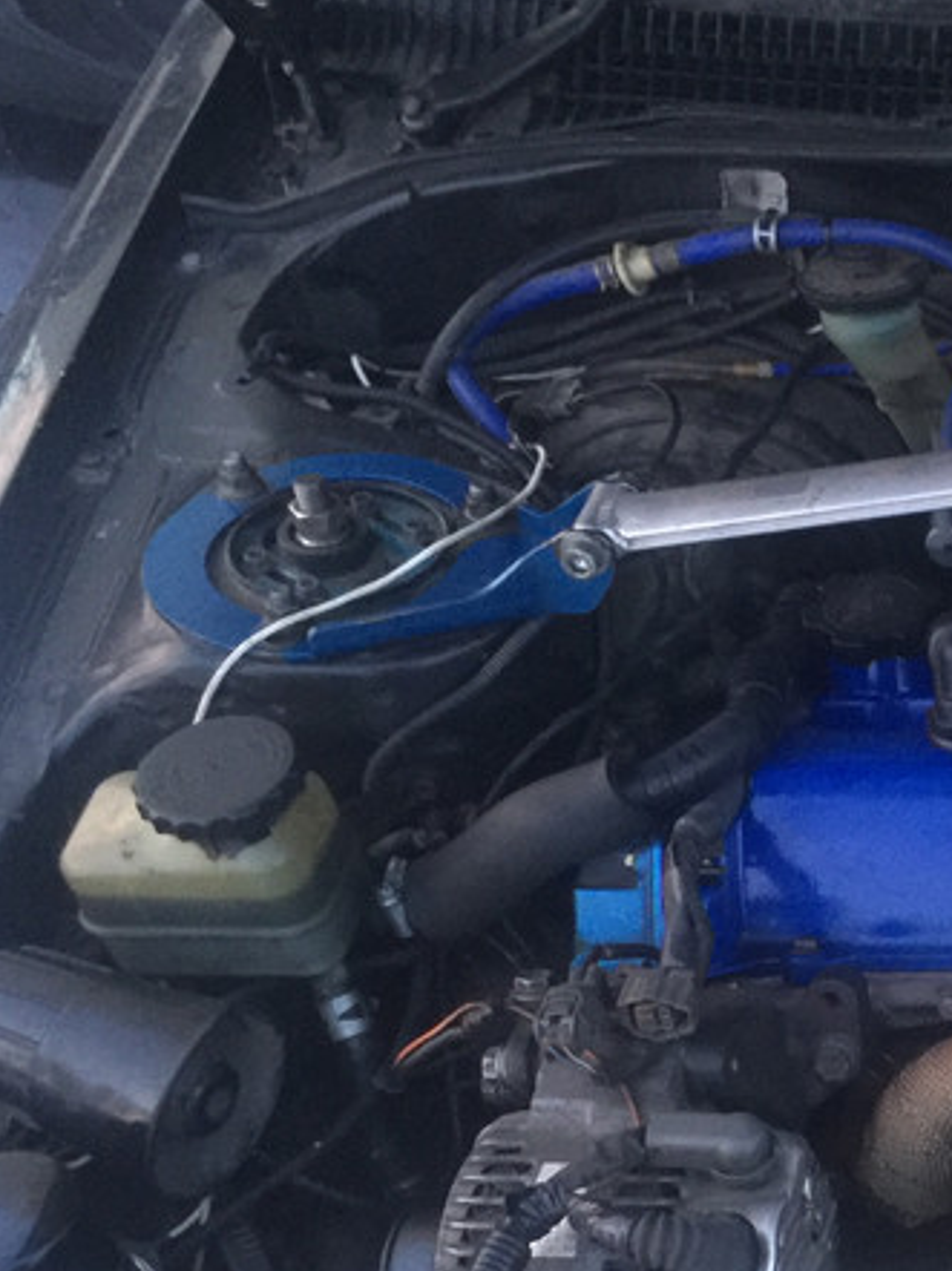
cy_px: 1070
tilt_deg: -47.2
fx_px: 2569
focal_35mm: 70
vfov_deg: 27.1
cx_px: 1416
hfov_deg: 18.6
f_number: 2.2
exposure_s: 1/8
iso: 125
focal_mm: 4.15
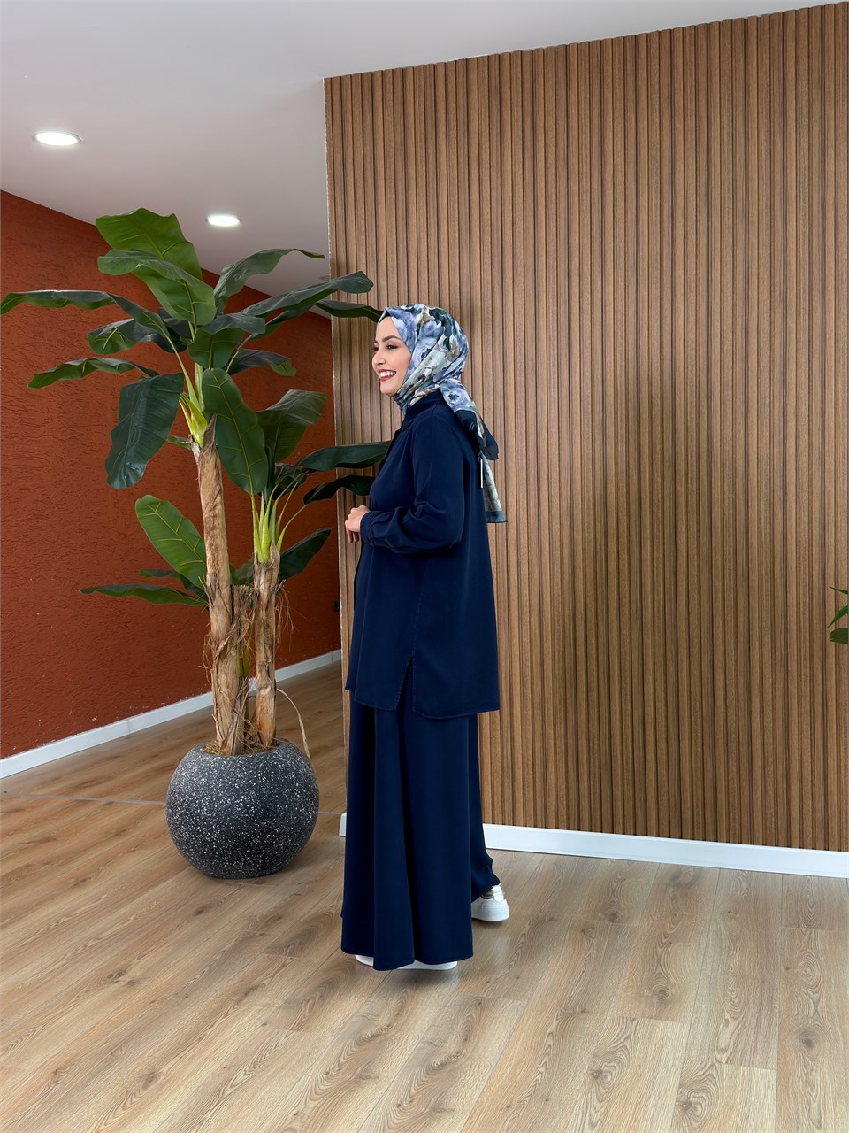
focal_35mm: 35
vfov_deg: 52.6
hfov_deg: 40.7
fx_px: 1145
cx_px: 424
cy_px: 566
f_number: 1.78
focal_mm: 6.76
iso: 100
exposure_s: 1/83
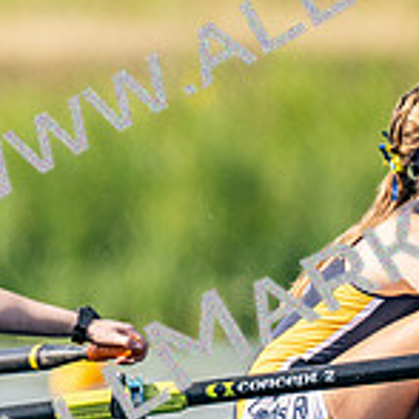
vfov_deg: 0.6
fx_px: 41289
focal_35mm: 3015
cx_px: -282
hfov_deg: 0.6
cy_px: 268
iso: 200
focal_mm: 600
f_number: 4
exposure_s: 1/2500
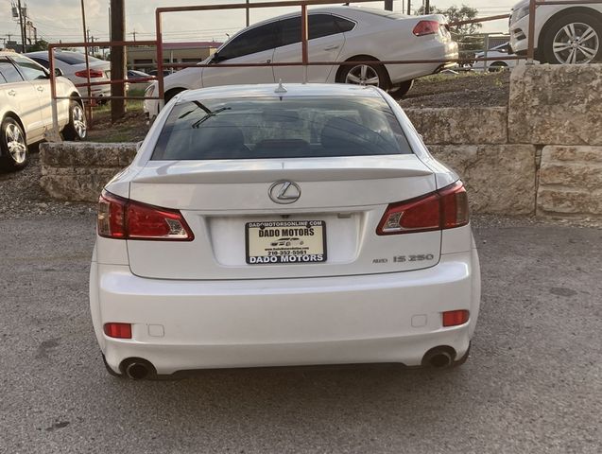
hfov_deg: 63.4
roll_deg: -0.9
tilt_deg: -9.2
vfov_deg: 49.9
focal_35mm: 28
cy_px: 227
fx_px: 488
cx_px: 301
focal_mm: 3.99
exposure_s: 1/1104
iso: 20
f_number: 1.8
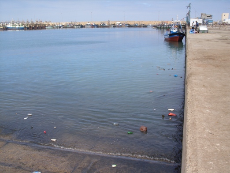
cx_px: 115
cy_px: 86
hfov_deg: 49.0
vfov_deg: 37.7
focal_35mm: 38
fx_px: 253
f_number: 7.4
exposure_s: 1/250
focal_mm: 7.8
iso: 50
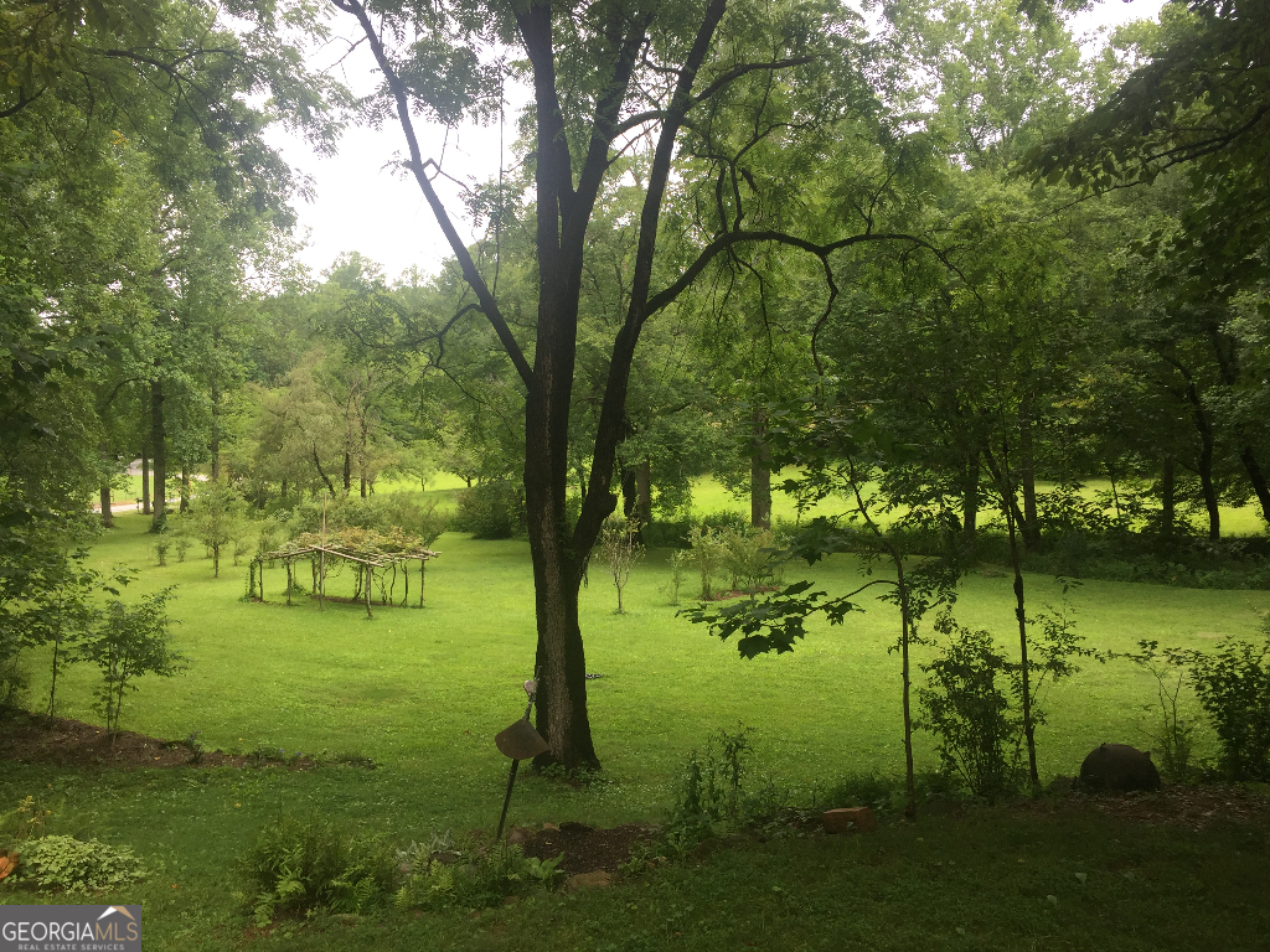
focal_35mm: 29
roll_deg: +0.7
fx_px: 1064
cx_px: 635
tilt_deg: -1.6
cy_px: 476
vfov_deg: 48.2
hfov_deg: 61.7
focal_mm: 4.15
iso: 32
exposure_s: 1/377
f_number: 2.2
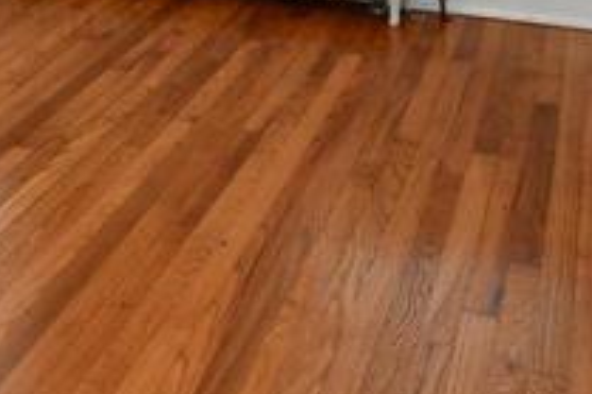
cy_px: -266
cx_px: -102
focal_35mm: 62
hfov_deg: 28.5
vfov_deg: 18.3
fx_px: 1019
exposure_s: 1/60
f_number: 4
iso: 320
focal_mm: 12
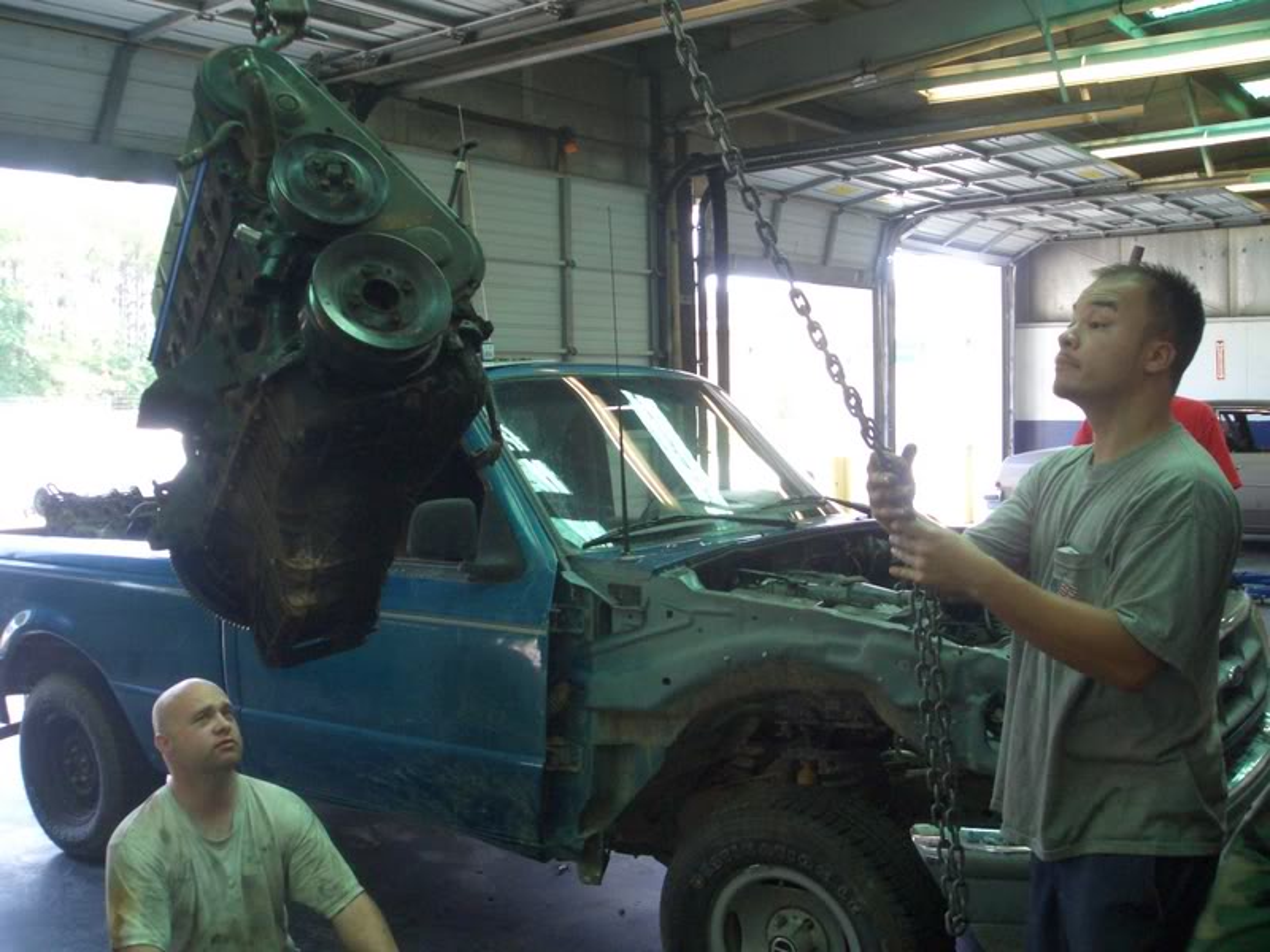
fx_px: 1321
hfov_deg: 51.4
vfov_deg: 39.7
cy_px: 476
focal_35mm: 36
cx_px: 635
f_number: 4
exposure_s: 1/80
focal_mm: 4.8
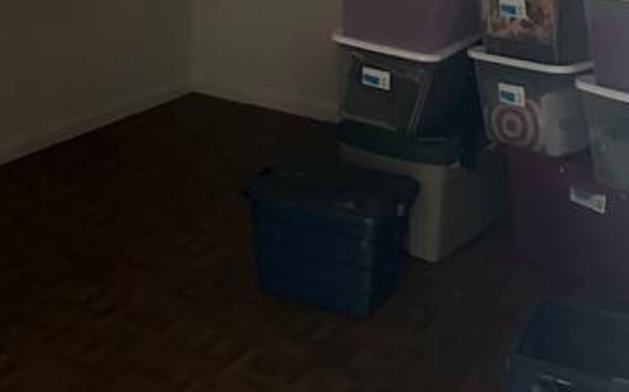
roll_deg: -0.7
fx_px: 977
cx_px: 292
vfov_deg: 21.6
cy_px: -33
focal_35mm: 57
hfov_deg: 35.7
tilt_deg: -9.3
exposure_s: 1/30
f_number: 1.78
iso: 1250
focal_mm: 6.86
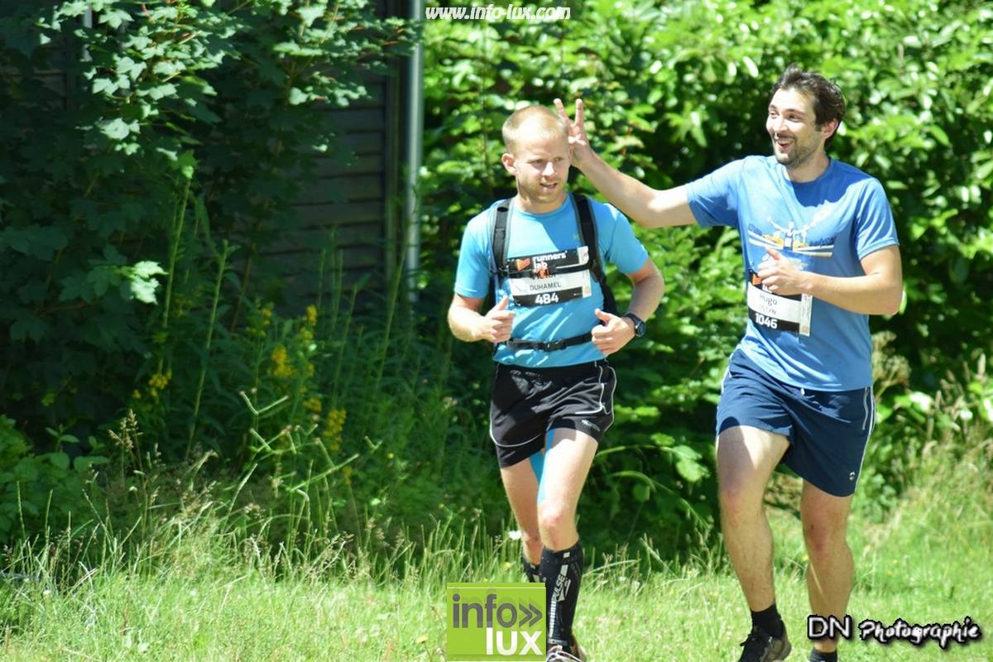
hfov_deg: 7.6
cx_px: 496
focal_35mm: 270
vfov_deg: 5.1
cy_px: 331
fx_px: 7447
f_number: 4.5
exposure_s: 1/1000
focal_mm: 180
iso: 500
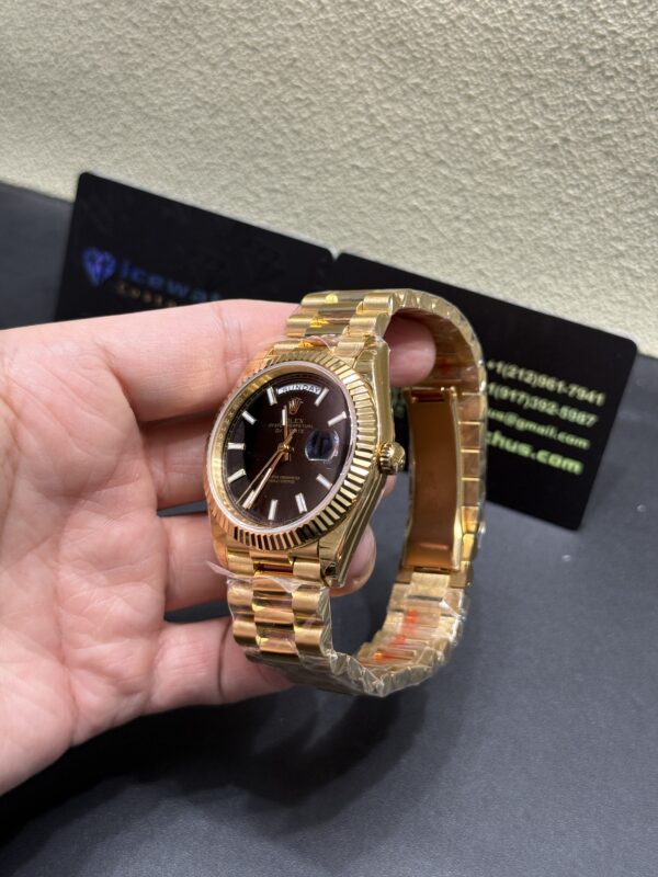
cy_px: 438
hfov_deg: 30.3
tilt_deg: -44.7
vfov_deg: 39.7
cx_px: 329
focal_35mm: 48
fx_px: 1217
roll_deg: -1.8
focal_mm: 6.76
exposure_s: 1/100
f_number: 1.78
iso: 125
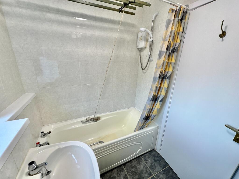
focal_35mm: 14
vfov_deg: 85.7
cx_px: 120
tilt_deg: -19.0
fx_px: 97
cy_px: 90
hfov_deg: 102.1
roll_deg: -2.2
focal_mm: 2.22
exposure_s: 1/99
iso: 80
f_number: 2.2
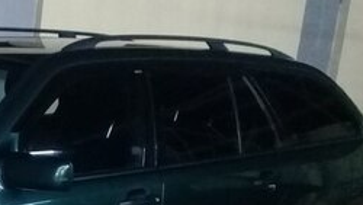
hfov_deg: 22.2
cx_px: -62
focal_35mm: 89
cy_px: 267
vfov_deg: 13.1
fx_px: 857
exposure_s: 1/17
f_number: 2.2
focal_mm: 3.3
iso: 640
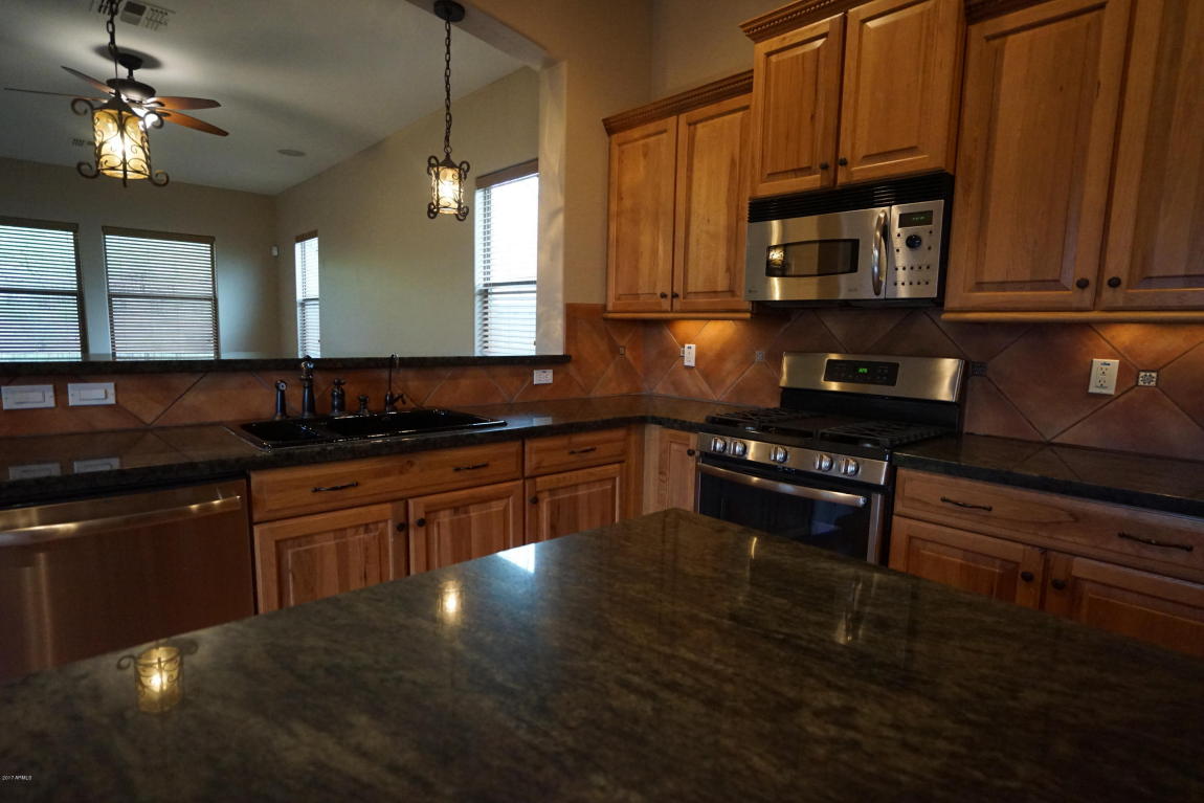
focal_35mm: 18
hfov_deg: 90.0
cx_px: 602
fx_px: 602
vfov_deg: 67.4
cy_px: 402
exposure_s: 1/100
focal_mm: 18
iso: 6400
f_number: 4
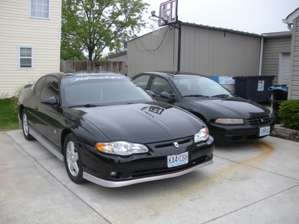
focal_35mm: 36
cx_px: 150
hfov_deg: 51.4
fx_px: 311
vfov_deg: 39.7
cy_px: 112
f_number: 3.5
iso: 64
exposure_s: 1/81.7
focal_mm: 6.3
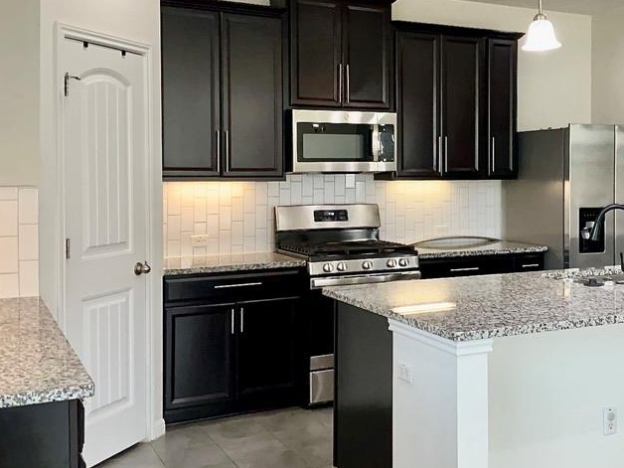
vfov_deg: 32.7
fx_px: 793
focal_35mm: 44
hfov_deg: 42.3
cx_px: 422
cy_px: 180
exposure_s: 1/100
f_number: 1.8
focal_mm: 3
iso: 100
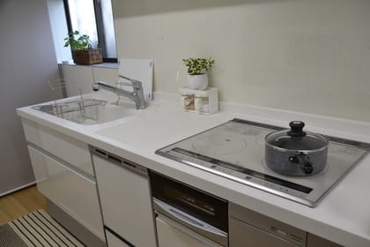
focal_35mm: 30
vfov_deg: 43.6
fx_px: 308
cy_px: 124
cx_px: 185
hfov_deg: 61.9
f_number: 5.6
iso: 400
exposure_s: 1/100
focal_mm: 20
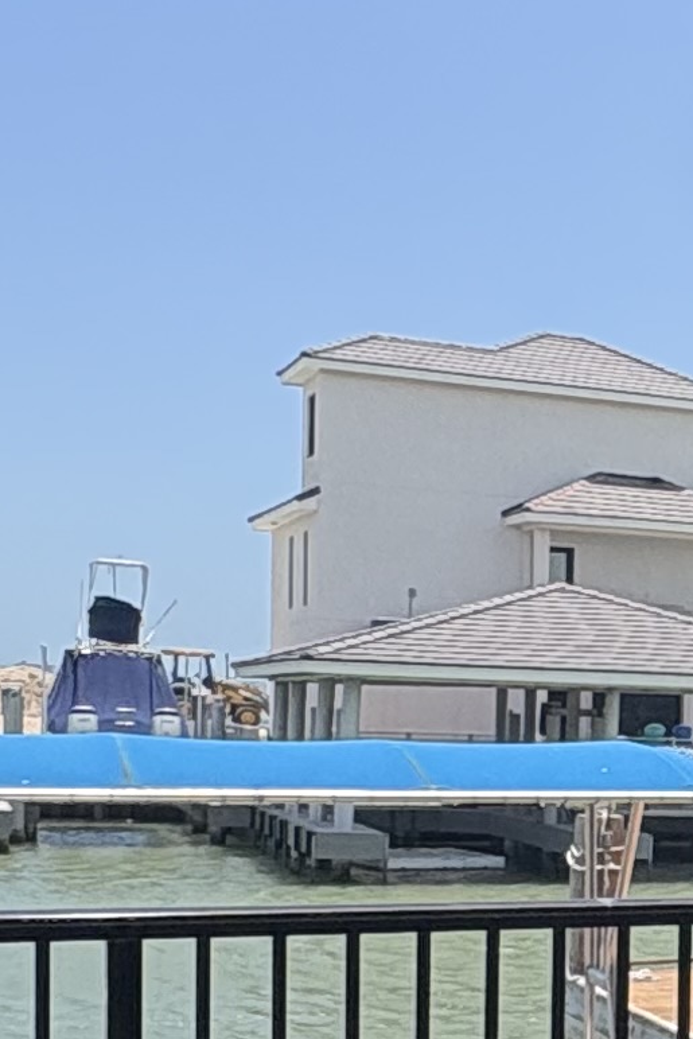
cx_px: 1324
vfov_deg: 26.1
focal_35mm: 76
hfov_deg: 15.1
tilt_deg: -2.4
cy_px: 837
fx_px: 2193
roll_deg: -1.1
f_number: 2.2
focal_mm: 2.22
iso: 50
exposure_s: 1/2208
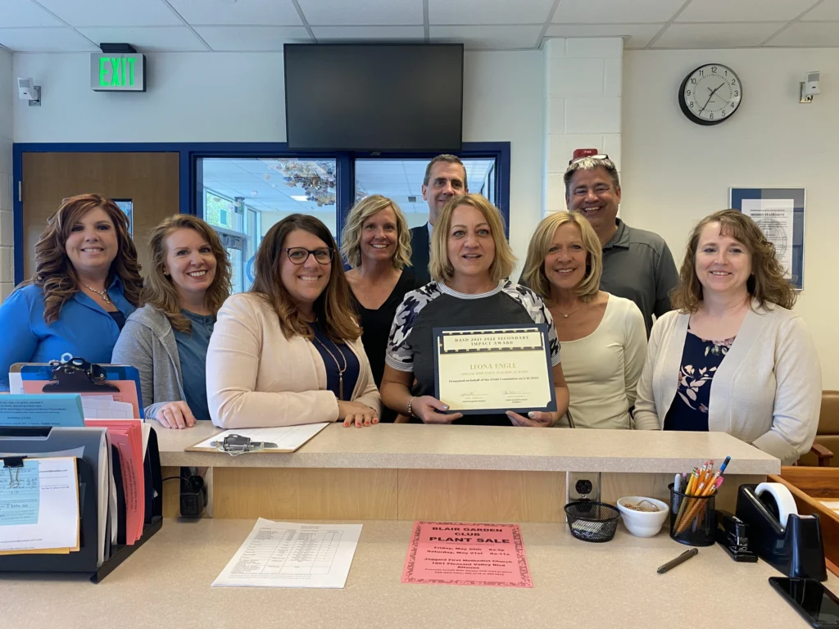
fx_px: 630
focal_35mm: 26
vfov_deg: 53.1
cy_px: 314
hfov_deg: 67.3
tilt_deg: -2.0
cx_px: 420
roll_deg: +0.1
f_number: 1.8
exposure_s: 1/60
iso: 100
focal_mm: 4.25
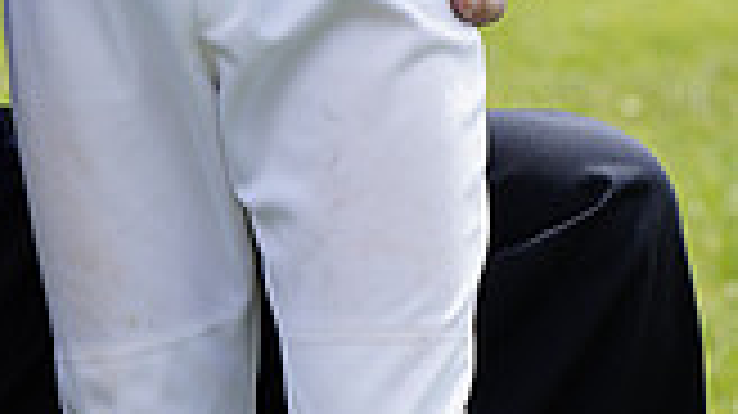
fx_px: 9270
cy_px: -554
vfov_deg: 2.5
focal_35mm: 474
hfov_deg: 4.5
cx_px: -128
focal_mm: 128
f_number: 6.3
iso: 100
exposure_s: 1/250
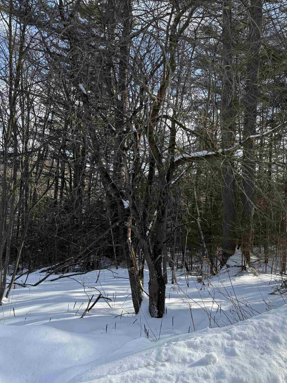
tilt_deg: +0.5
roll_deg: -2.2
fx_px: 365
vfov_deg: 55.3
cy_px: 188
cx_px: 205
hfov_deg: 42.0
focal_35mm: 33
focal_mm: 6.76
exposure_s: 1/1464
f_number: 1.78
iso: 100
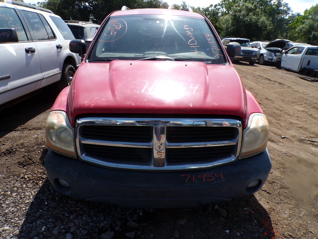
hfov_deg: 71.6
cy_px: 120
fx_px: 220
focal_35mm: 24
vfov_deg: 56.8
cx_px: 159
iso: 100
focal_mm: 4.3
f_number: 4.4
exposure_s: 1/550
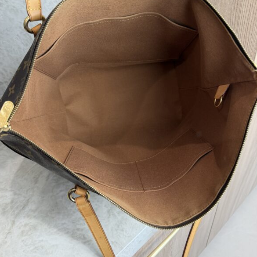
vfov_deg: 55.2
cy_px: 101
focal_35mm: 29
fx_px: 244
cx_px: 127
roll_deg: +6.5
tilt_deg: -41.2
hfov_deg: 55.6
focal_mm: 6.76
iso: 125
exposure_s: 1/60
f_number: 1.78
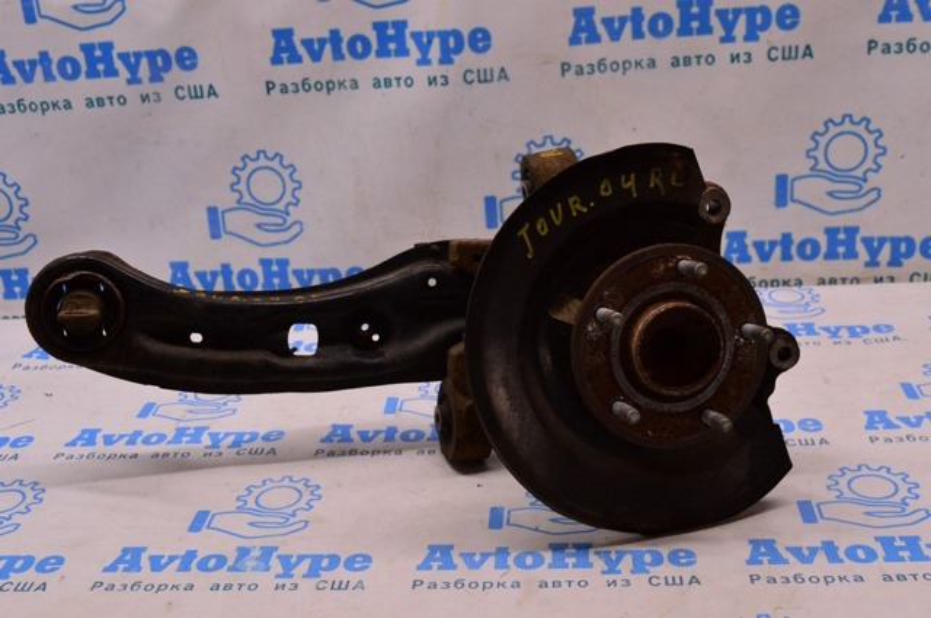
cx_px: 466
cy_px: 309
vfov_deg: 28.9
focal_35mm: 46
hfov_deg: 42.4
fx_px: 1201
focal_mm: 31
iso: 1600
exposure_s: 1/125
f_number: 8
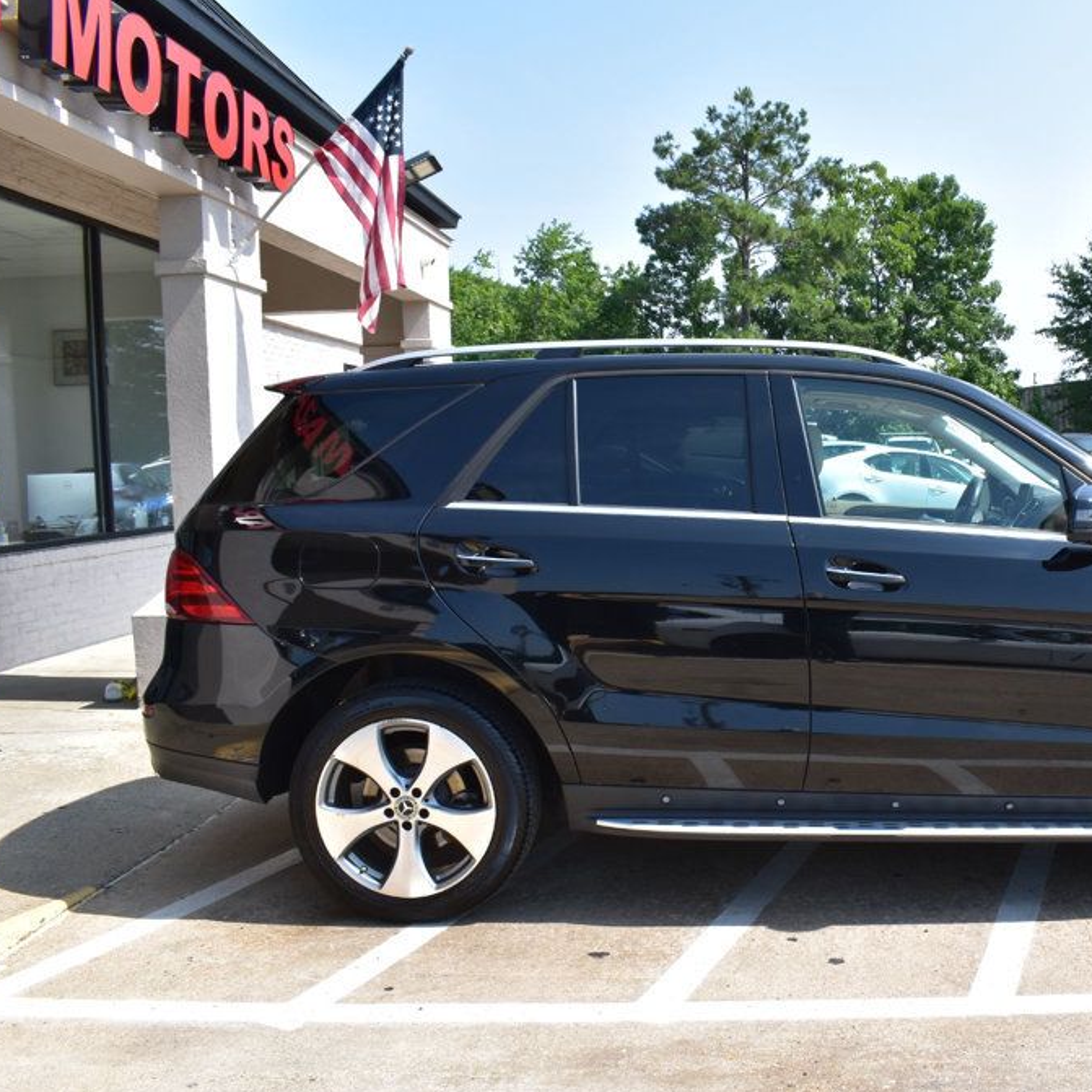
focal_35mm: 35
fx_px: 1249
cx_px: 812
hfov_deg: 45.7
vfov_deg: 47.2
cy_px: 548
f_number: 11
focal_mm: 18
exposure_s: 1/320
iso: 400
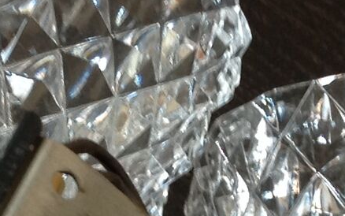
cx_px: 106
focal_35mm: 169
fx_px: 1589
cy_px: 408
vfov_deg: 7.5
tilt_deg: -63.2
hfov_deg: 12.4
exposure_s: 1/15
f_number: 2.4
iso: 100
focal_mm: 4.28
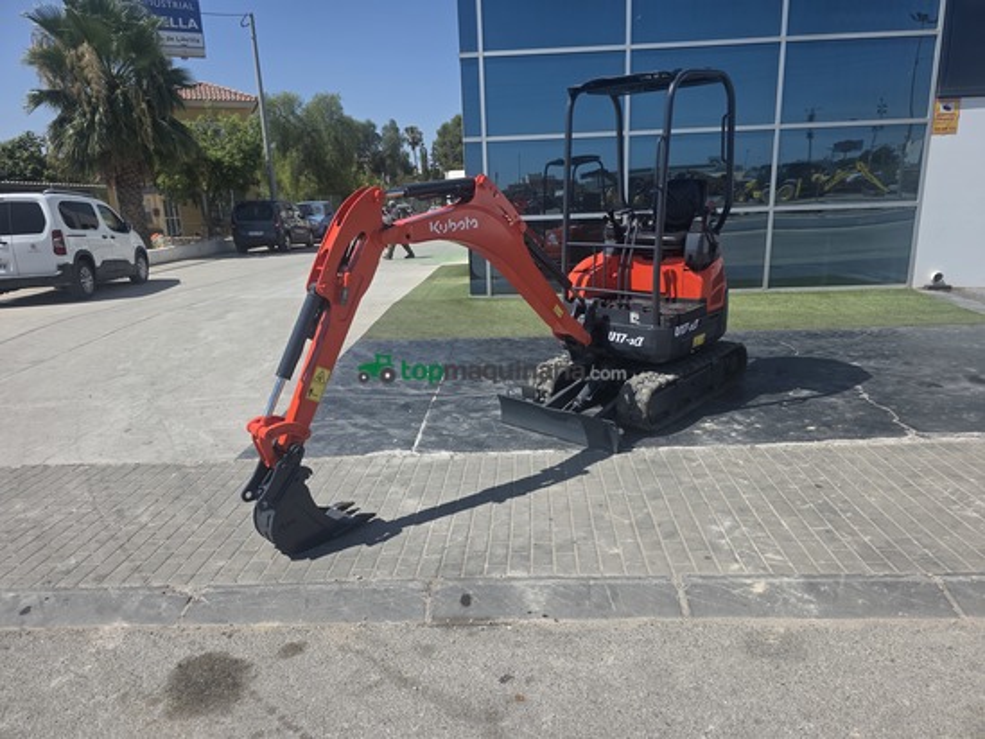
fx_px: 655
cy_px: 370
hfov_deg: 73.9
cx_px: 492
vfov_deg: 58.9
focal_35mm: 23
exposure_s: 1/6355
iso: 80
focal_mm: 6.3
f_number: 1.7
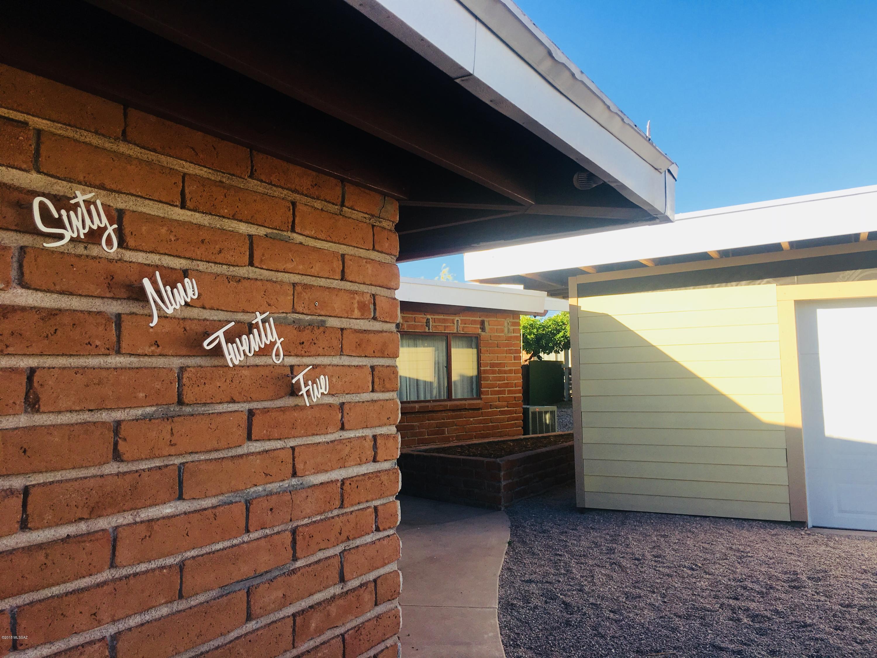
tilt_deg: +3.4
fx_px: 735
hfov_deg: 61.7
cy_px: 329
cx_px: 438
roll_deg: +0.8
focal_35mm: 29
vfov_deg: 48.2
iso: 25
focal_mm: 4.15
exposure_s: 1/668
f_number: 2.2
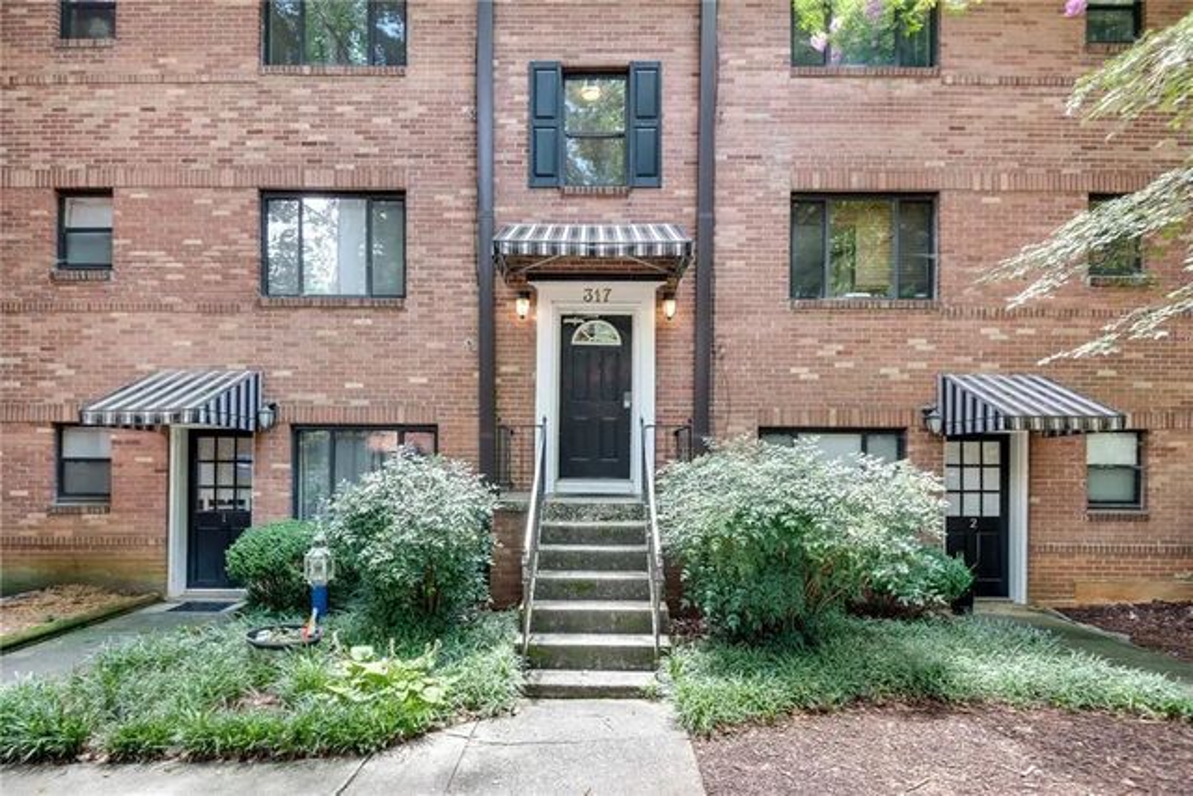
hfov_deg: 93.3
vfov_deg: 70.5
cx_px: 596
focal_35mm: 17
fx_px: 563
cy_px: 398
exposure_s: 1/30
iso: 400
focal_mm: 17
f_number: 8
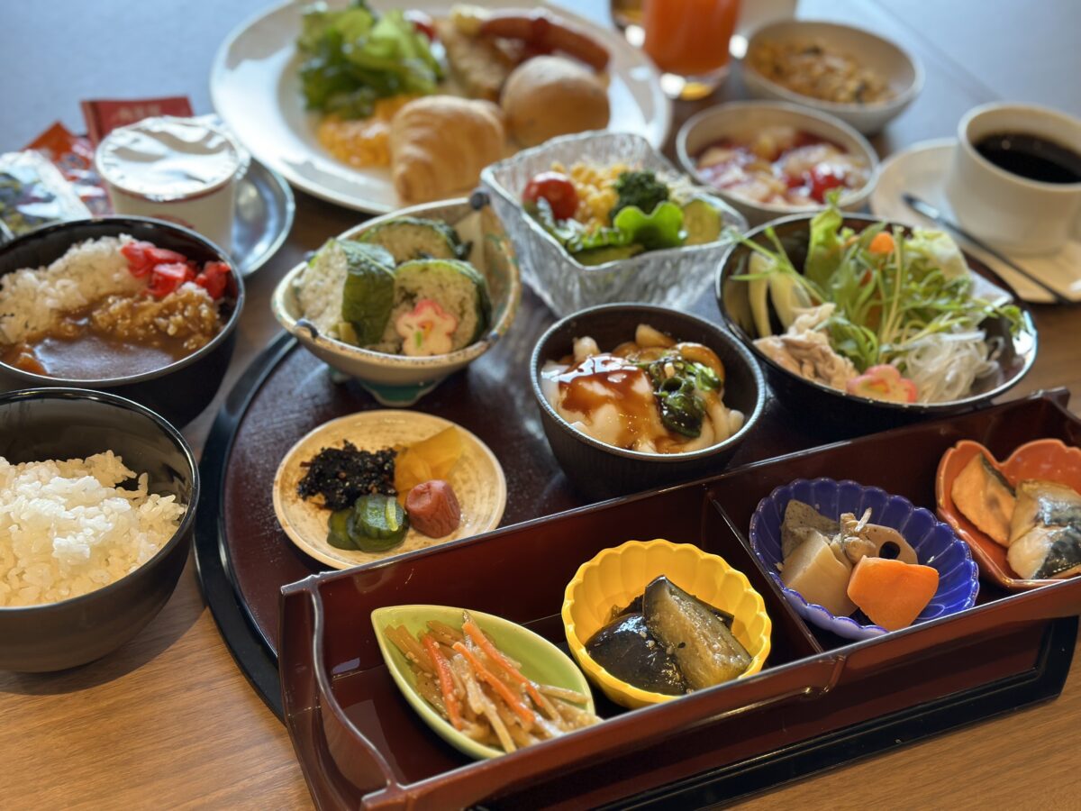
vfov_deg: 30.3
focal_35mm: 48
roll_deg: -6.9
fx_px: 1499
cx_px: 540
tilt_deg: -42.0
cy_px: 406
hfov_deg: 39.7
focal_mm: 6.86
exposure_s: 1/60
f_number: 1.78
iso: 80
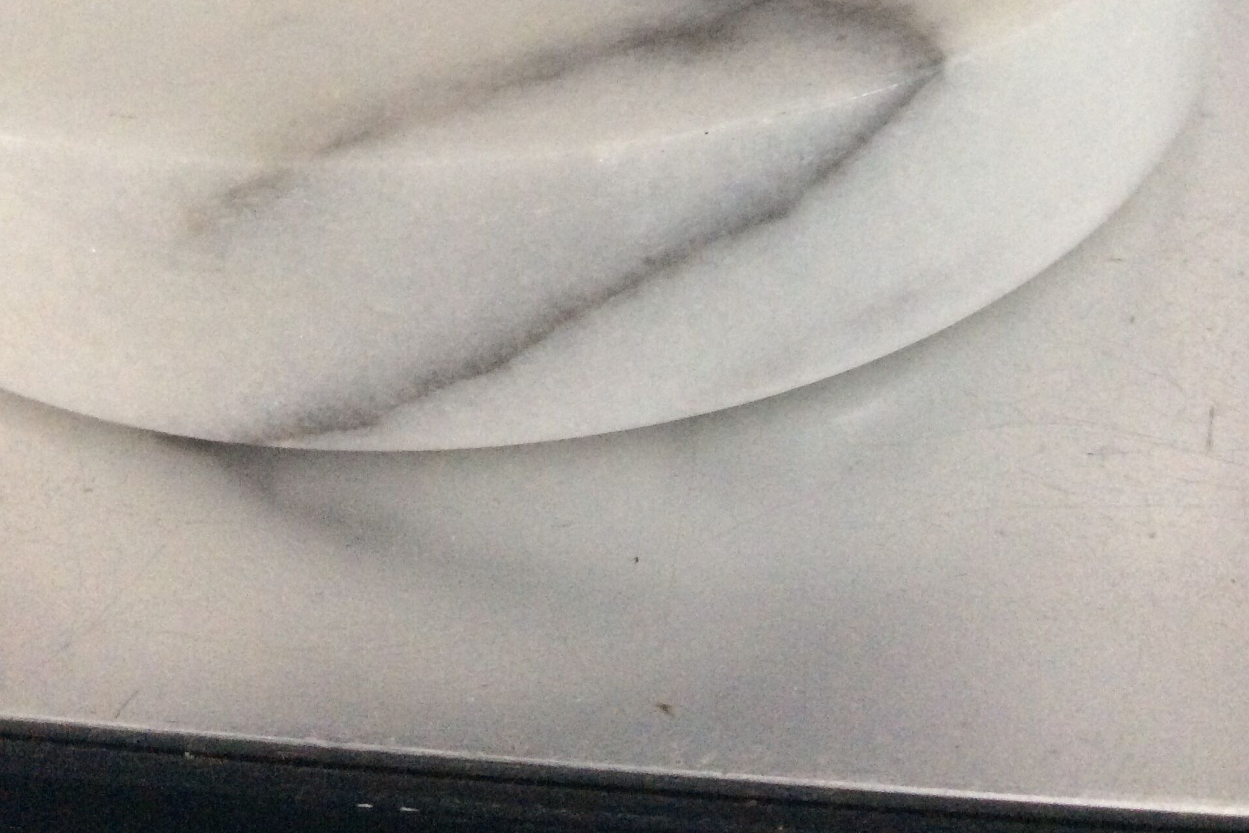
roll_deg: +2.1
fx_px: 1561
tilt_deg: -33.9
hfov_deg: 43.6
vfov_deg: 28.3
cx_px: 626
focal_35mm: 45
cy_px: 24
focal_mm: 3.3
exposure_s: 1/25
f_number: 2.4
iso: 250
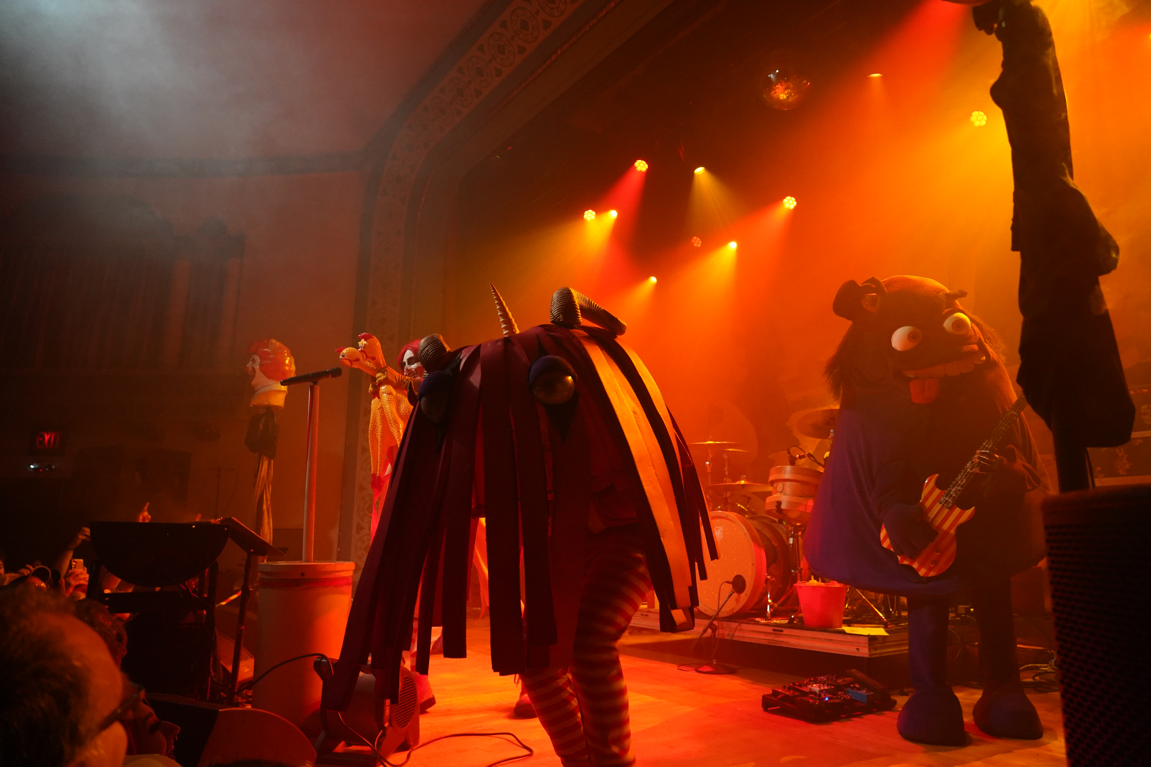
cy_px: 384
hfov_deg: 73.7
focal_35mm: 24
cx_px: 576
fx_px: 767
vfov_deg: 53.1
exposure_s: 1/160
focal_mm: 24
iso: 6400
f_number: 4
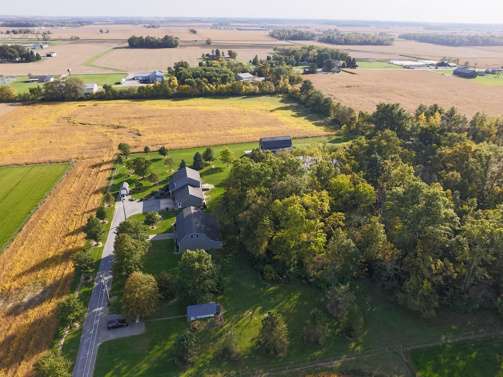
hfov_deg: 71.6
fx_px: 349
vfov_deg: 56.8
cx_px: 252
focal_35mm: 24
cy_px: 188
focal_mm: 4.55
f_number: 2.8
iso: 100
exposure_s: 1/320
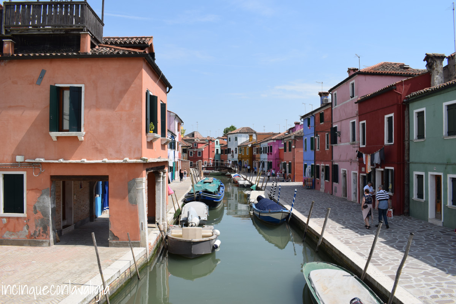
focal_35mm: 27
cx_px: 228
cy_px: 152
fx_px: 342
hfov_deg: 67.4
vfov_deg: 47.9
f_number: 10
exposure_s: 1/400
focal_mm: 18
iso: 200
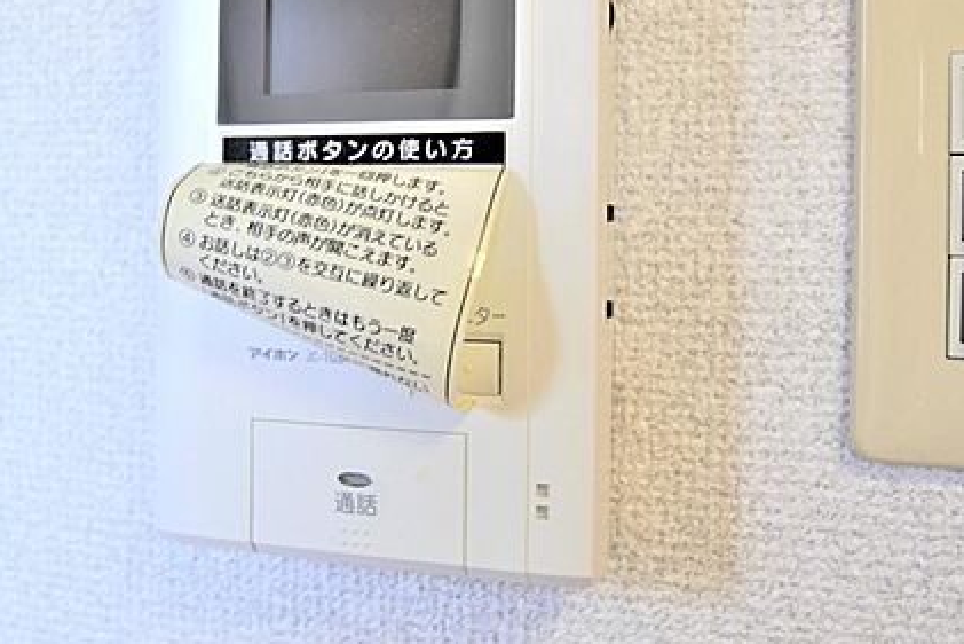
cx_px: 380
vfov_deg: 32.2
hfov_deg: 47.1
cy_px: 183
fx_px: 1098
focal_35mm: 41
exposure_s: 1/30
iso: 100
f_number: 4.5
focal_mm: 18
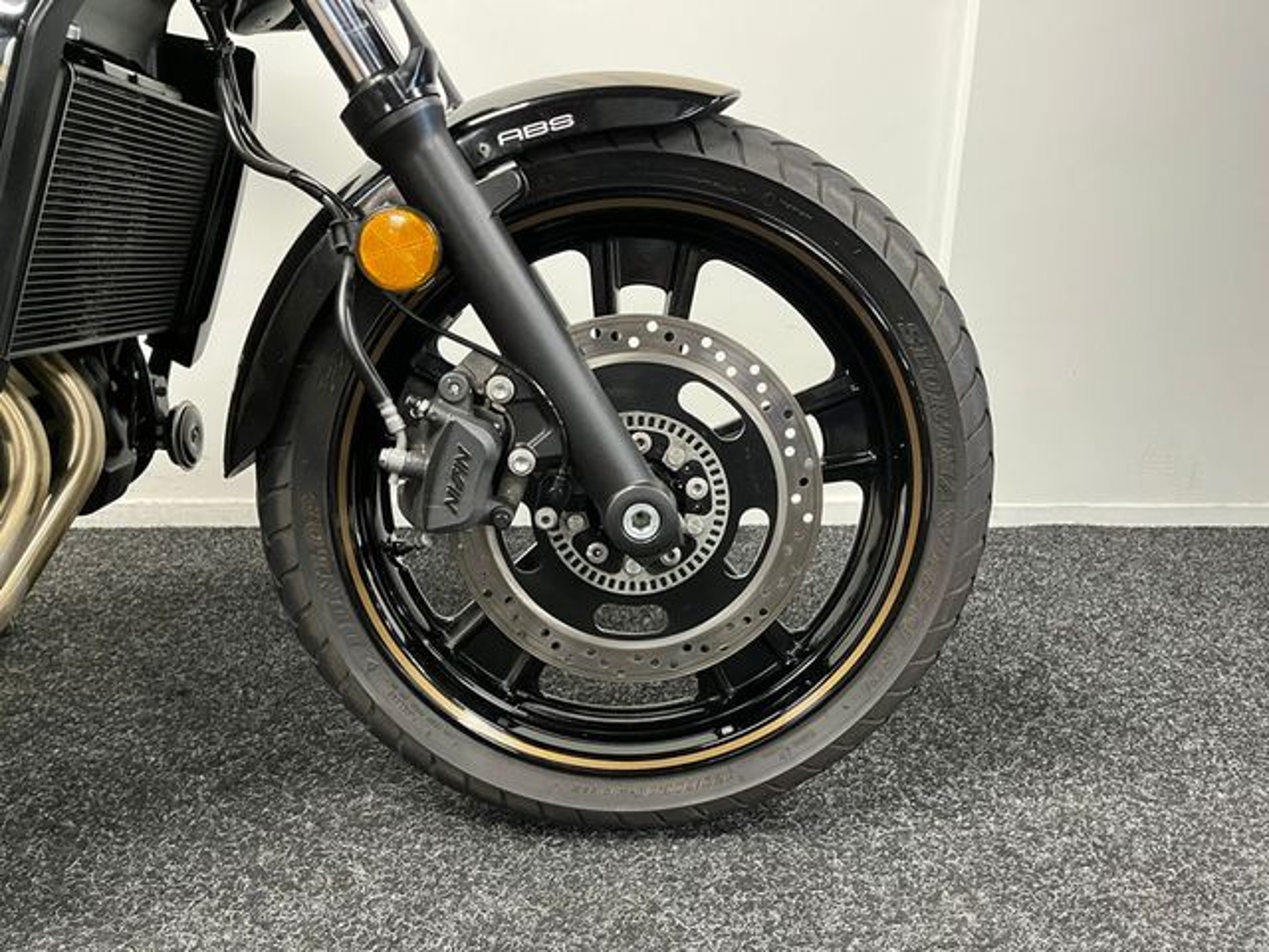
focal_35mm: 26
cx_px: 634
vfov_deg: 53.1
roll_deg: +0.3
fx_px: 953
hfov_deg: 67.3
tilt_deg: -16.7
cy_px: 476
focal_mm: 5.1
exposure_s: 1/50
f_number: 1.6
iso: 400
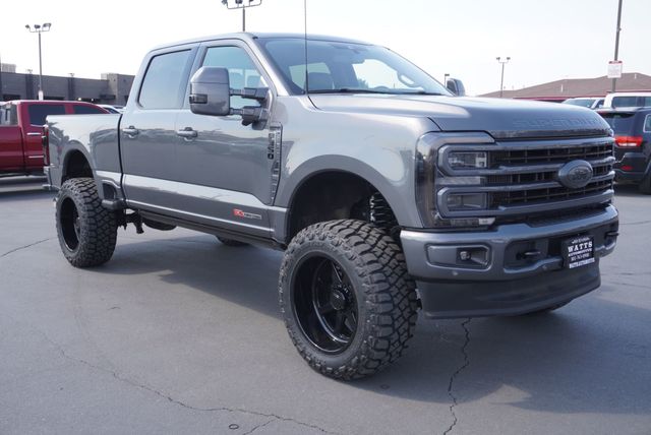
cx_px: 326
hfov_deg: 53.1
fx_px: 652
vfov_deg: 36.9
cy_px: 218
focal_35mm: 36
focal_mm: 24
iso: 100
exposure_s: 1/100
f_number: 7.1
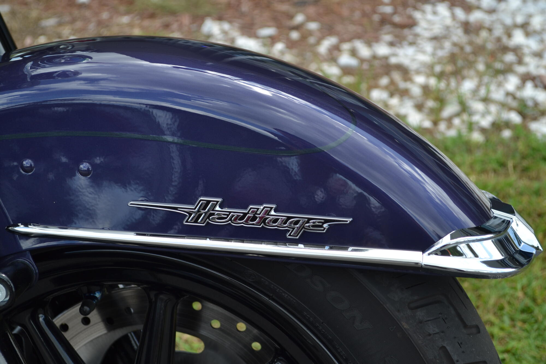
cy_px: 182
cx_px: 273
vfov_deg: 20.6
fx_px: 1001
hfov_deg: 30.5
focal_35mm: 66
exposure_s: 1/160
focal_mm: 44
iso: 100
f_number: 5.6
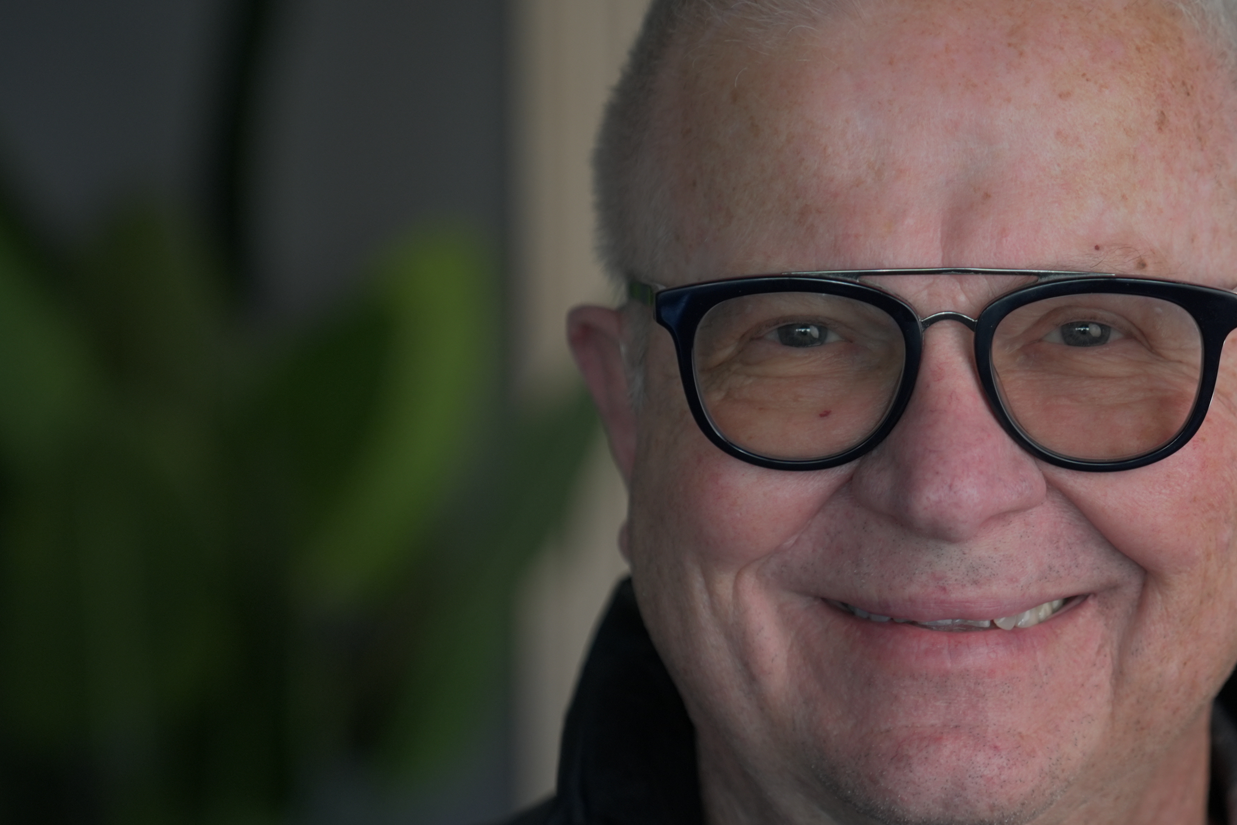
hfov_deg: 14.7
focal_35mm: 139
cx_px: 978
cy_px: 516
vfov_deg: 9.9
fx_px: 4776
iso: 250
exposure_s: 1/250
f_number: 2.8
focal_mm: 70
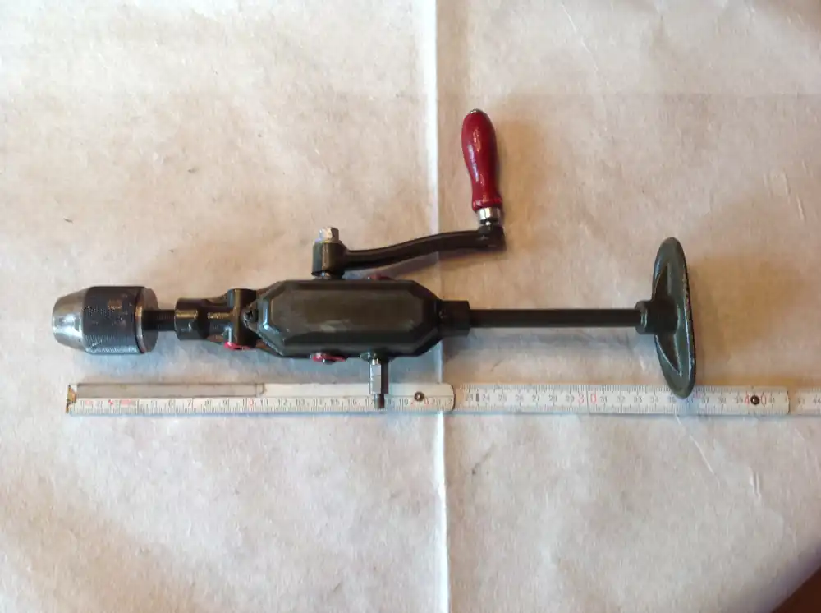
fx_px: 829
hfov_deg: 52.7
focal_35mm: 35
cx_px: 410
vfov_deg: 40.6
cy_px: 306
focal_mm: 4.28
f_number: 2.4
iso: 50
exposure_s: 1/20
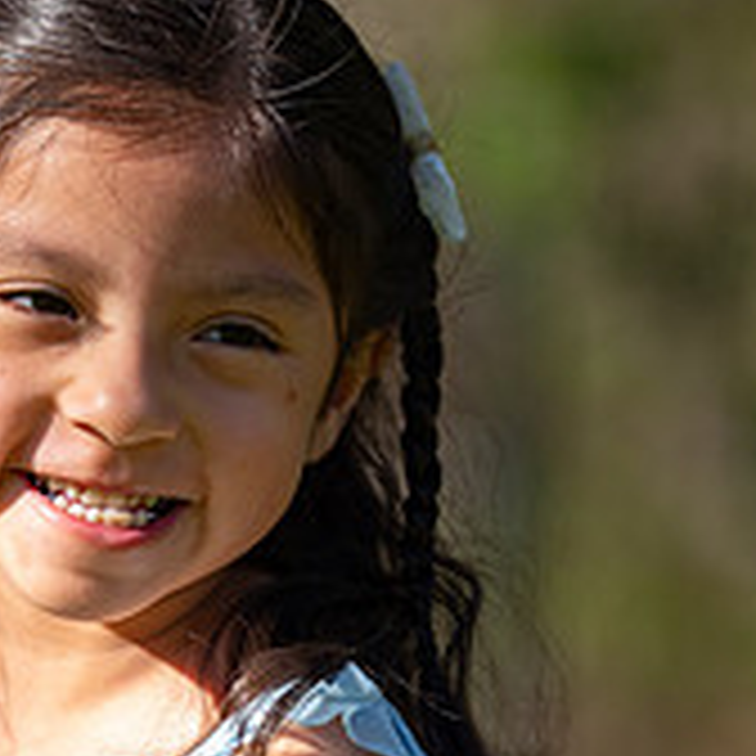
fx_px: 11218
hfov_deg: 3.9
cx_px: 200
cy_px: 742
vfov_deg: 3.9
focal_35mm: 454
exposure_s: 1/3200
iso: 400
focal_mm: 200
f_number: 2.8
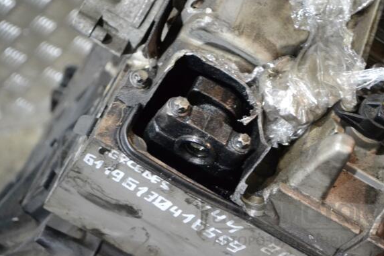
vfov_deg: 15.8
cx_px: 200
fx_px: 923
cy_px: 124
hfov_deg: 23.5
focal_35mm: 87
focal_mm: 55
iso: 3200
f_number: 5.6
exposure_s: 1/15
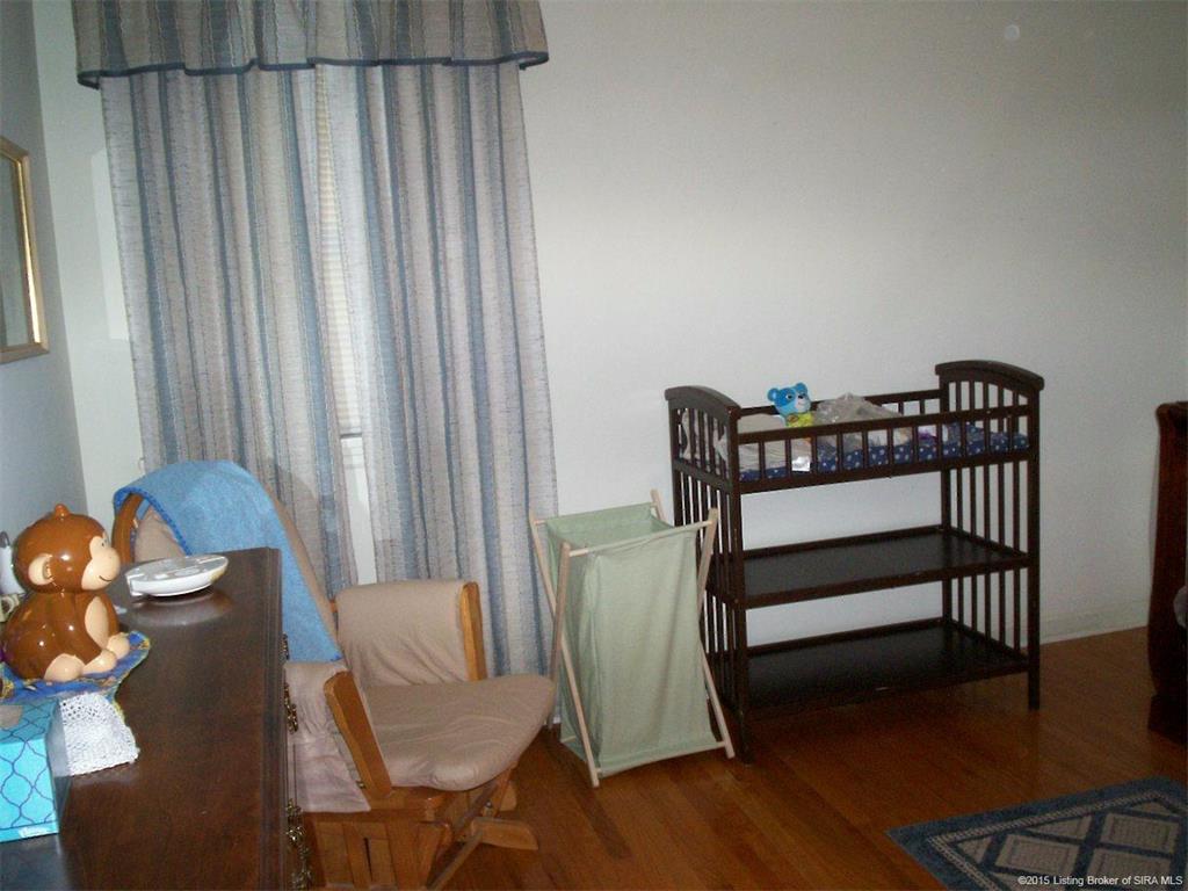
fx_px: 1235
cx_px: 594
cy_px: 446
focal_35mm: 36
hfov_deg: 51.4
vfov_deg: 39.7
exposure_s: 1/64
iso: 140
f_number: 4.5
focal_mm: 5.9
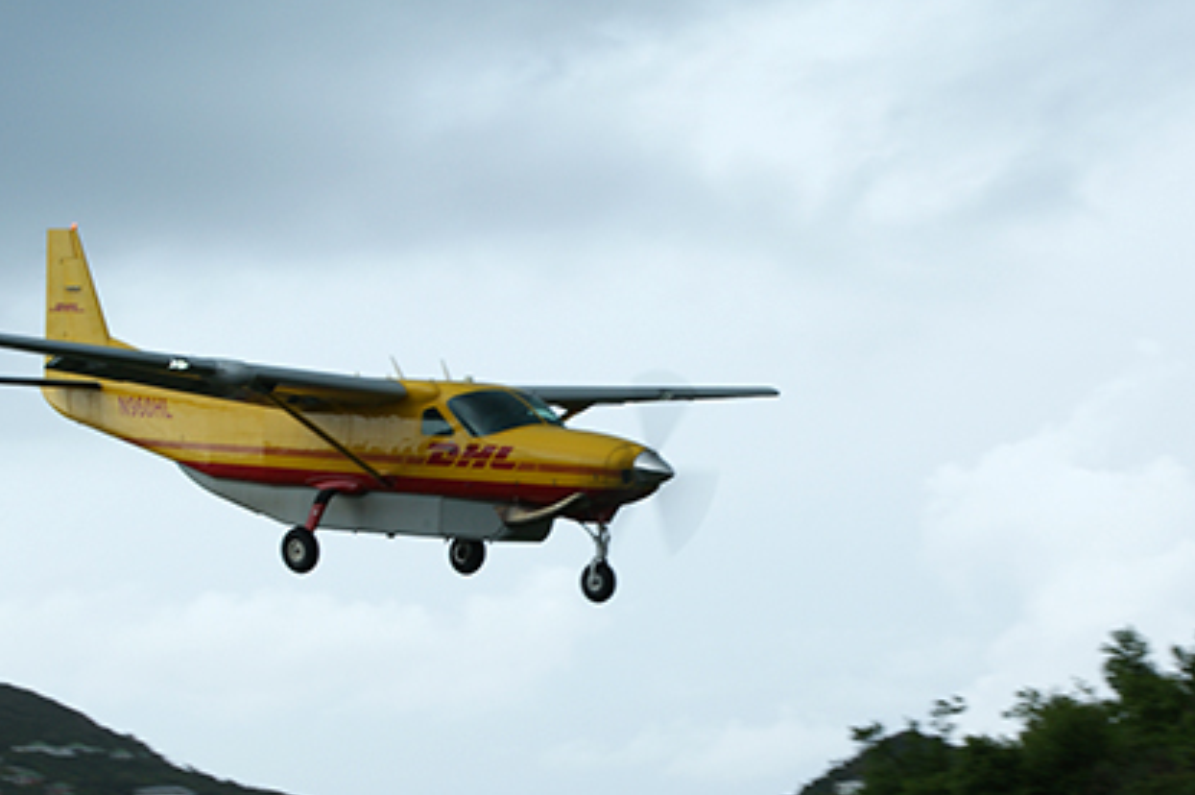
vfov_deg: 12.0
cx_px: 726
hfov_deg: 18.0
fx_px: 3776
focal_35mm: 114
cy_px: 547
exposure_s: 1/160
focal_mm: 45
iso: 100
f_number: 6.3
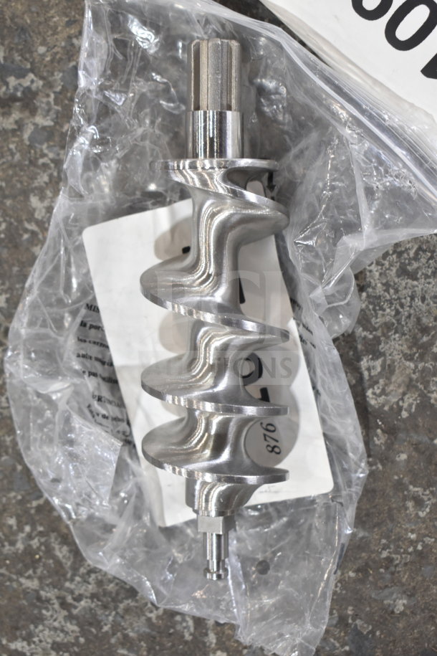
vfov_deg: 33.4
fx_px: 1092
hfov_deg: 22.6
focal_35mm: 60
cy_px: 328
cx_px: 218
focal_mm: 40
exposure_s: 1/60
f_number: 4.8
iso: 640
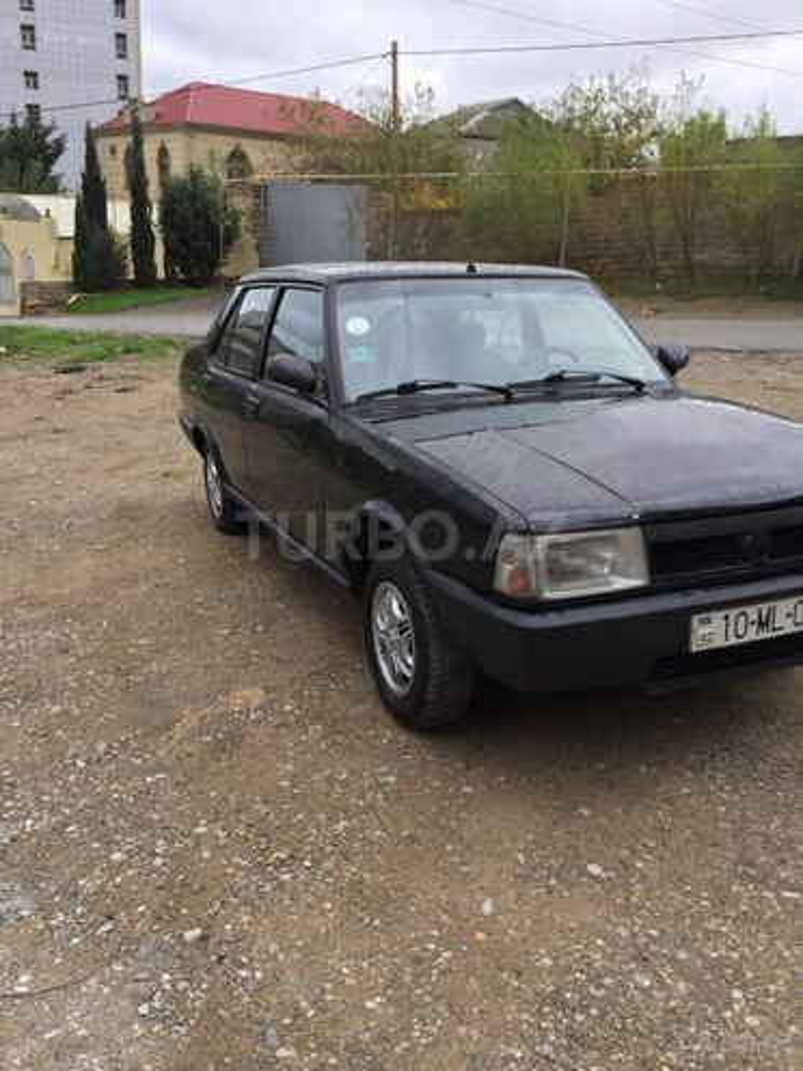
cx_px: 402
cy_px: 536
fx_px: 897
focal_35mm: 29
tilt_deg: -20.4
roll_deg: -4.2
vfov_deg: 61.7
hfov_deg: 48.2
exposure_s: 1/100
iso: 40
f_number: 2.2
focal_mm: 4.15
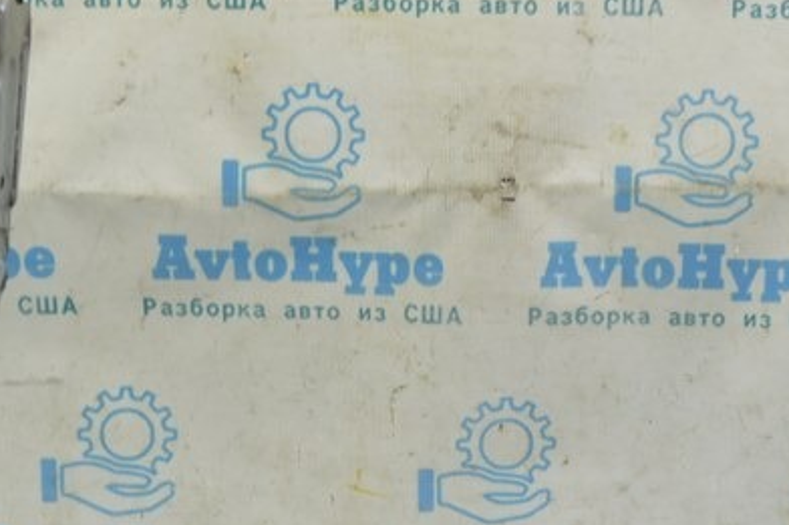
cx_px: 547
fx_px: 1803
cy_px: 252
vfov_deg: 16.6
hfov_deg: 24.5
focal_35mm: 82
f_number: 5.6
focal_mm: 21
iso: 400
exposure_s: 1/20
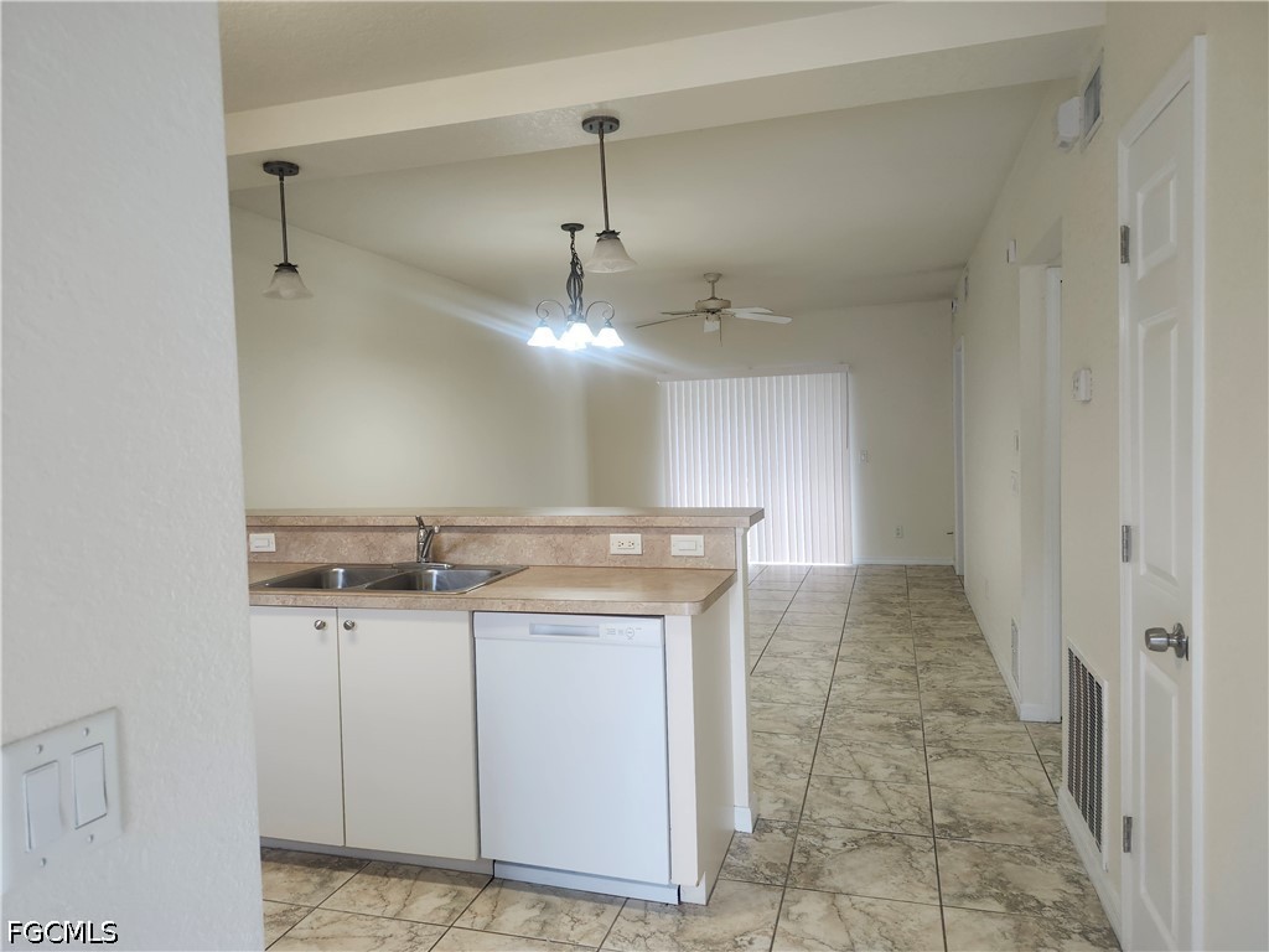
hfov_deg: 73.9
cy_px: 476
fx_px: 843
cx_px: 634
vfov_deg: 58.9
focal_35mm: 23
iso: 160
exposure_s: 1/120
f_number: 1.8
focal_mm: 5.54
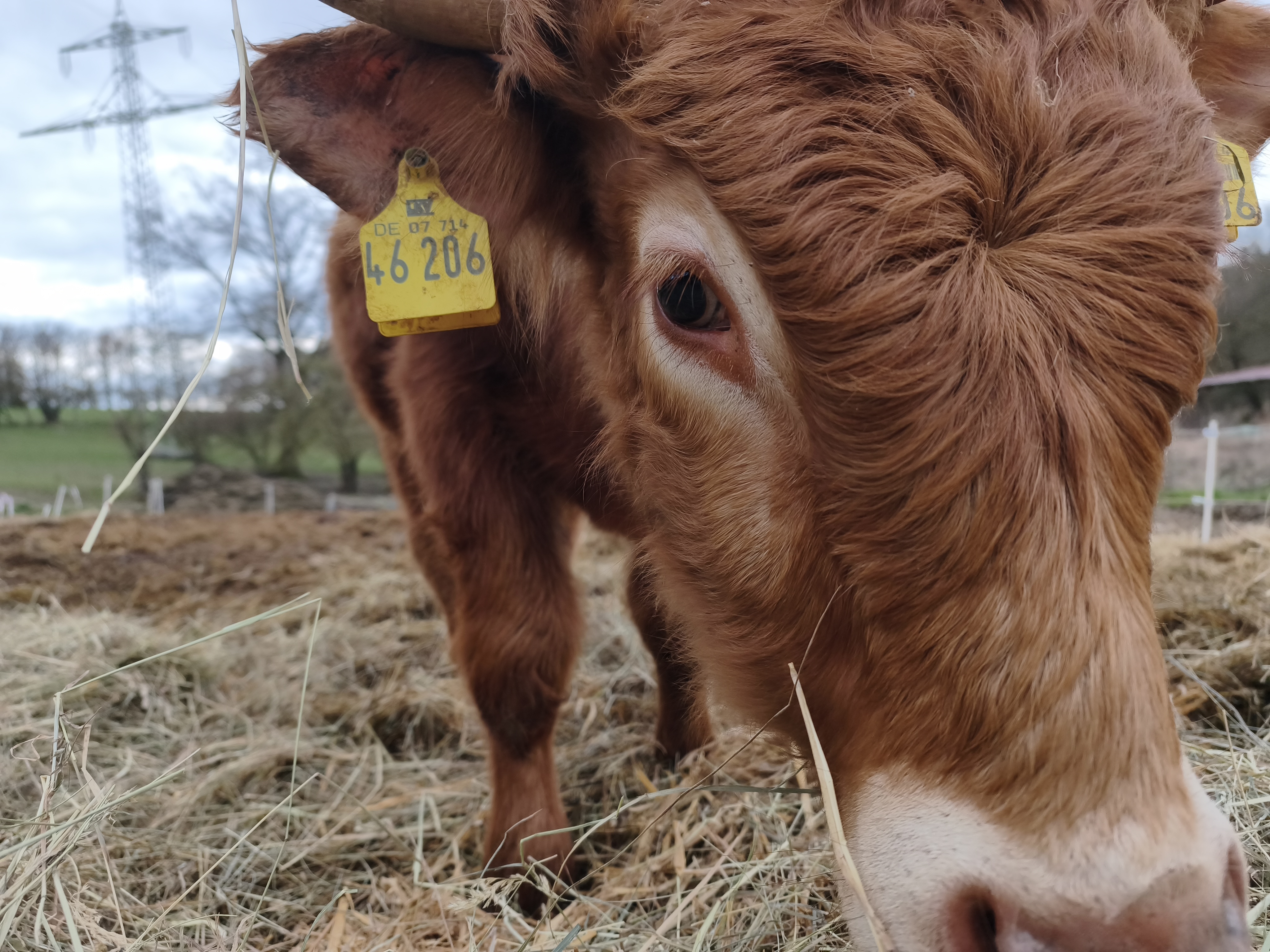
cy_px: 476
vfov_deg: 58.9
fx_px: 844
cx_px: 635
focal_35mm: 23
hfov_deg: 73.9
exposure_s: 1/1155
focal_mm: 6.45
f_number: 1.62
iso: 50
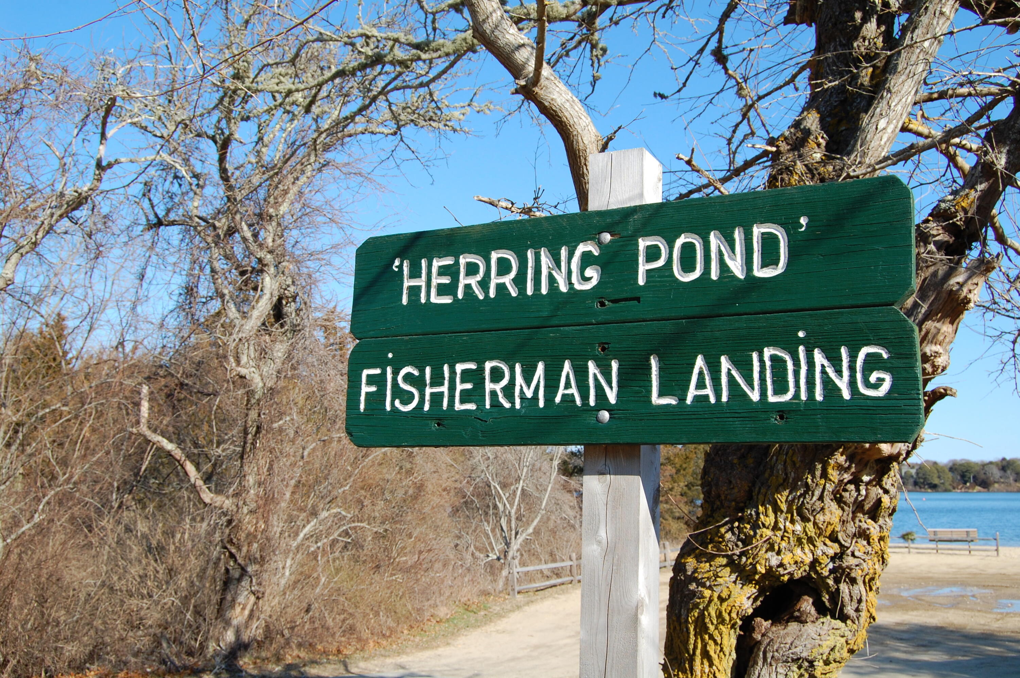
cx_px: 510
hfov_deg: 53.2
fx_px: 1019
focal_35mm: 36
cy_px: 339
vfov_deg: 36.8
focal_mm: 24
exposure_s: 1/320
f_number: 9
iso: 200
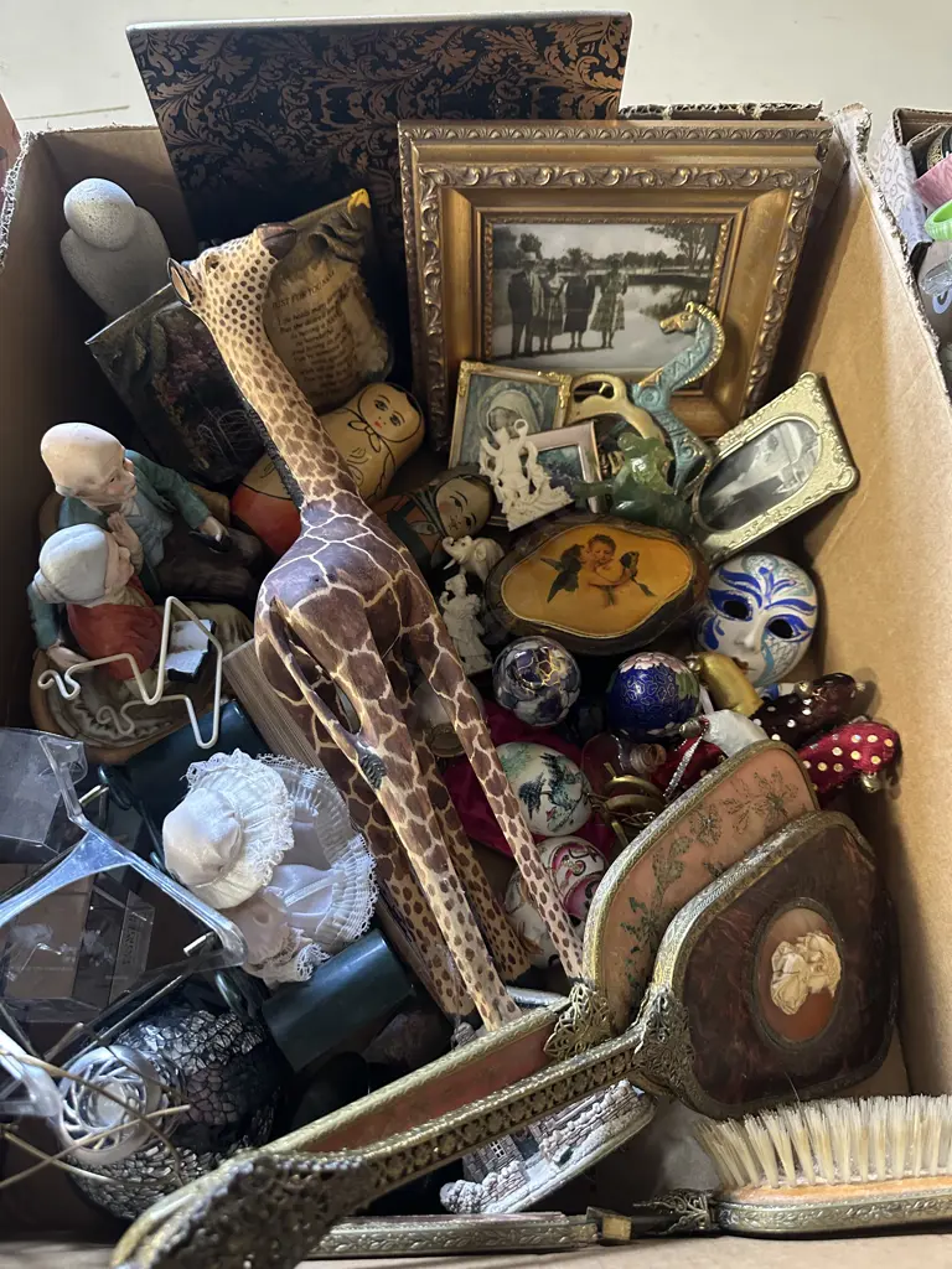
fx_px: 880
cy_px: 634
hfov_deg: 56.8
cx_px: 476
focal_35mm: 24
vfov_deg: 71.6
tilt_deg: -63.0
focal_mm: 6.86
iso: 640
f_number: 1.78
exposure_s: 1/33
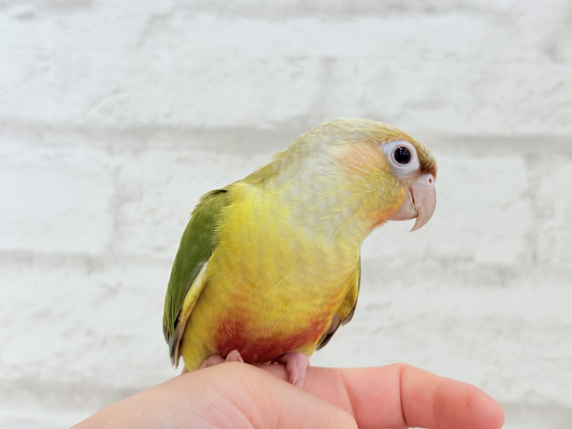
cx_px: 286
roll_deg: -1.0
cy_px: 214
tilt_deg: -0.8
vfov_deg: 28.0
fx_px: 859
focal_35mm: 52
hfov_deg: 36.8
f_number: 1.6
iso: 64
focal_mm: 5.96
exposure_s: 1/100
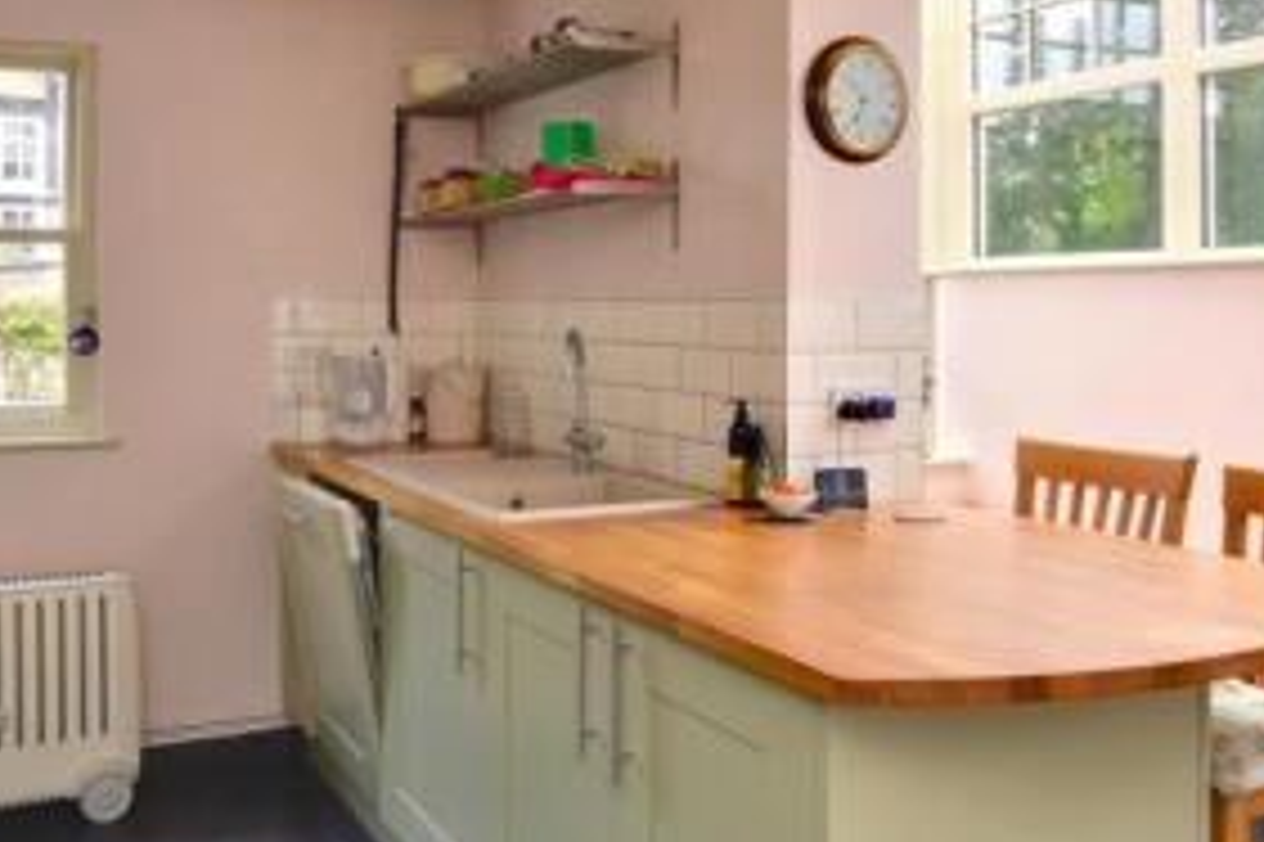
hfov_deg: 54.4
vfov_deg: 37.5
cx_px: 571
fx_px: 1228
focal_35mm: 35
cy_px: 295
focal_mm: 10
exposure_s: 1/40
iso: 400
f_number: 11
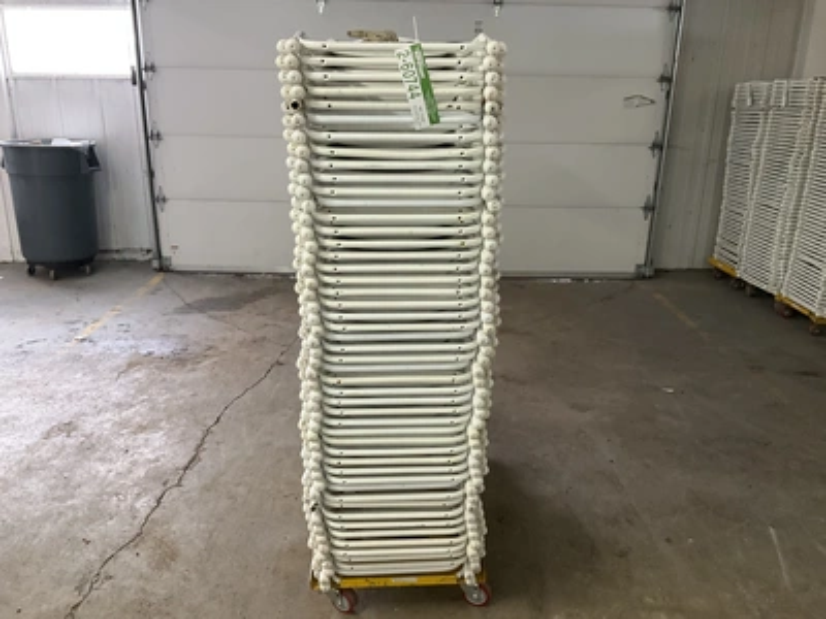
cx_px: 413
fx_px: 692
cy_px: 310
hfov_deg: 61.7
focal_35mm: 29
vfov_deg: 48.2
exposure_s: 1/60
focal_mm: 3
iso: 200
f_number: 1.8
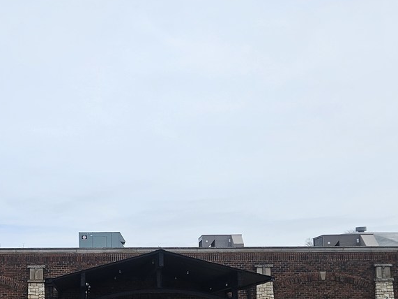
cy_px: 256
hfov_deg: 32.6
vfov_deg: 24.6
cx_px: 96
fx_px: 667
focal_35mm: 58
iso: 25
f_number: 1.8
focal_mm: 5.4
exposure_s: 1/4153
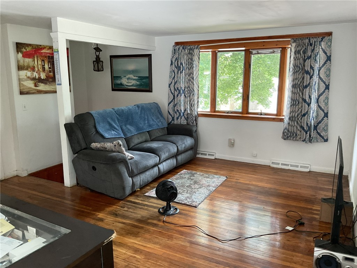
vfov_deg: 48.2
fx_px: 299
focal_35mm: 29
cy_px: 134
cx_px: 178
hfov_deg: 61.7
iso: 125
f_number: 1.8
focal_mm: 3
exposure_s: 1/60
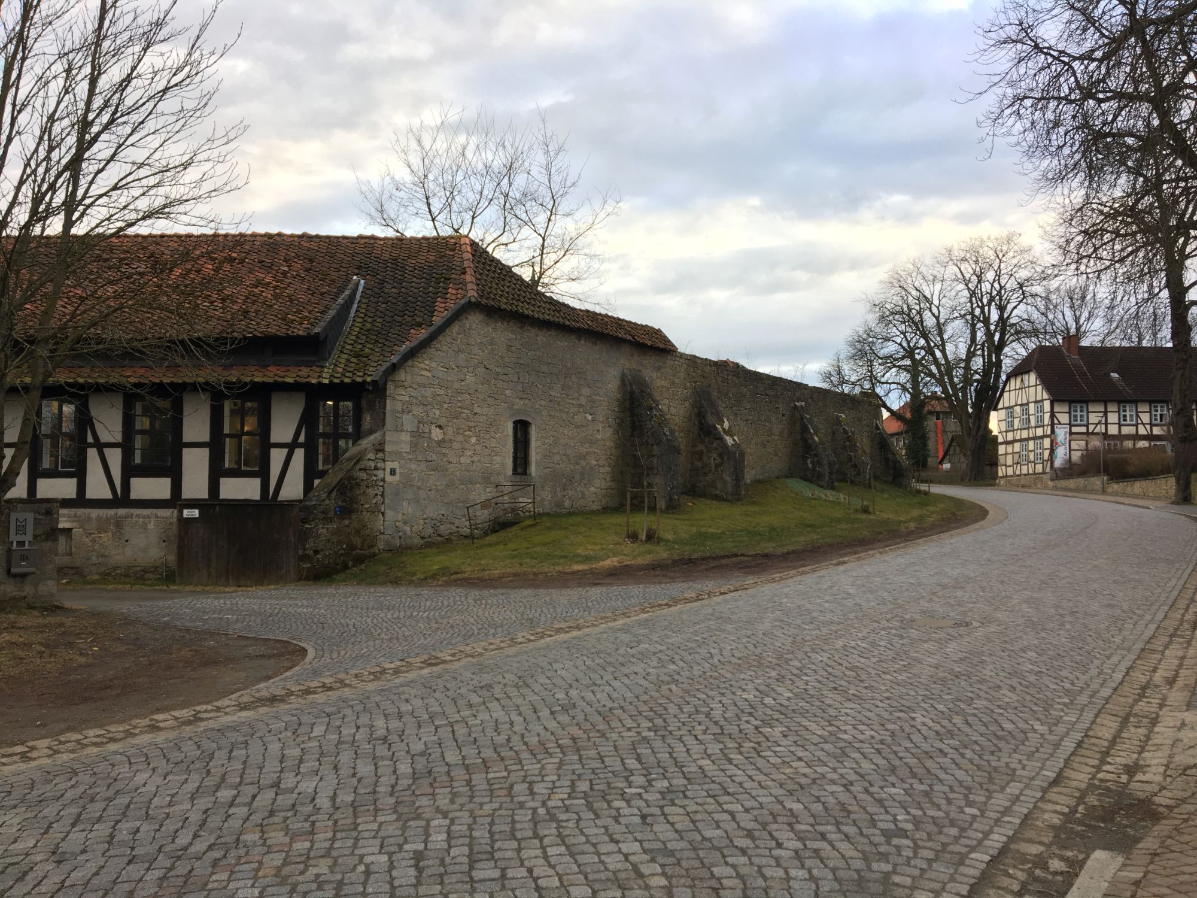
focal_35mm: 29
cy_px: 449
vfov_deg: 48.2
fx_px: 1003
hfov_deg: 61.7
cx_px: 598
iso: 32
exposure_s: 1/100
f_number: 2.2
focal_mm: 4.15
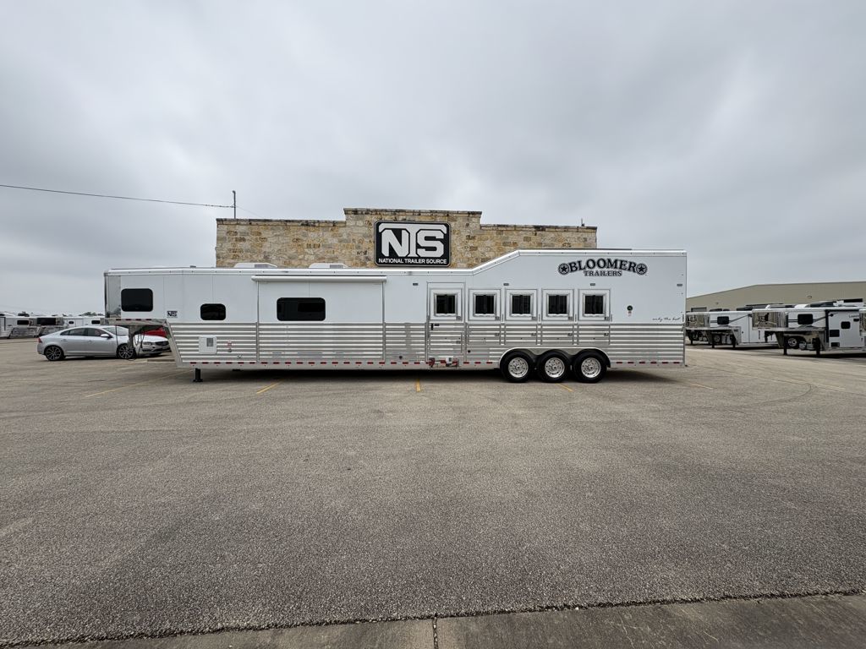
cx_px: 433
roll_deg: +0.1
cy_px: 324
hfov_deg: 102.1
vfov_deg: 85.7
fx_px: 350
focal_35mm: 14
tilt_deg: +0.2
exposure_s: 1/1709
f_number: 2.2
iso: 50
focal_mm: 2.22
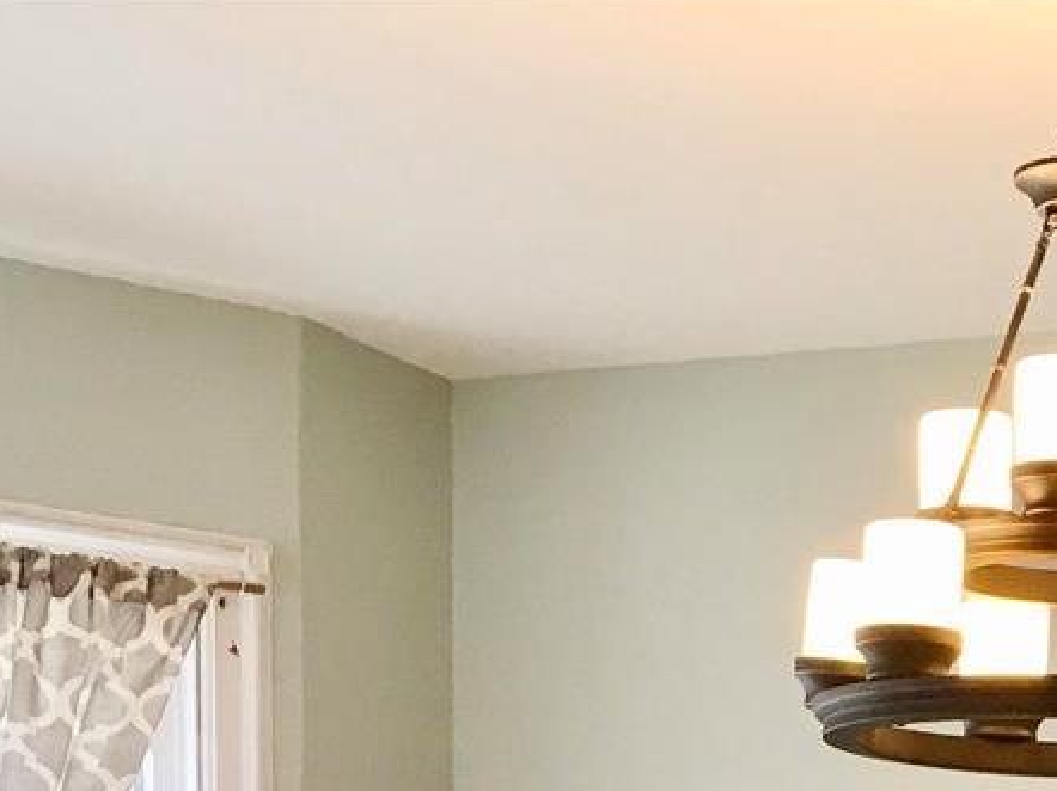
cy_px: 1424
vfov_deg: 12.8
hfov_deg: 18.2
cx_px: 1067
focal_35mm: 105
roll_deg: +0.4
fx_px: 3204
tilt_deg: -4.3
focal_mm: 4.15
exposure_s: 1/30
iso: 25
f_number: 2.2
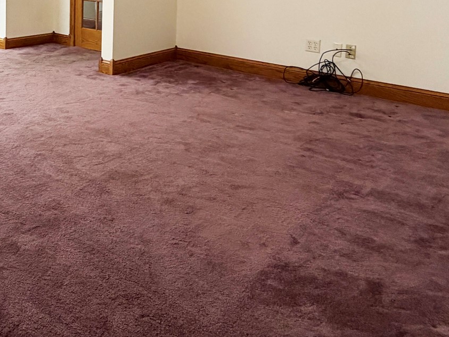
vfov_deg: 36.4
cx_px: 85
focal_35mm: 34
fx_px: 441
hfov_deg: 50.4
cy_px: -19
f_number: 2.2
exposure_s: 1/120
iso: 320
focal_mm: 2.22
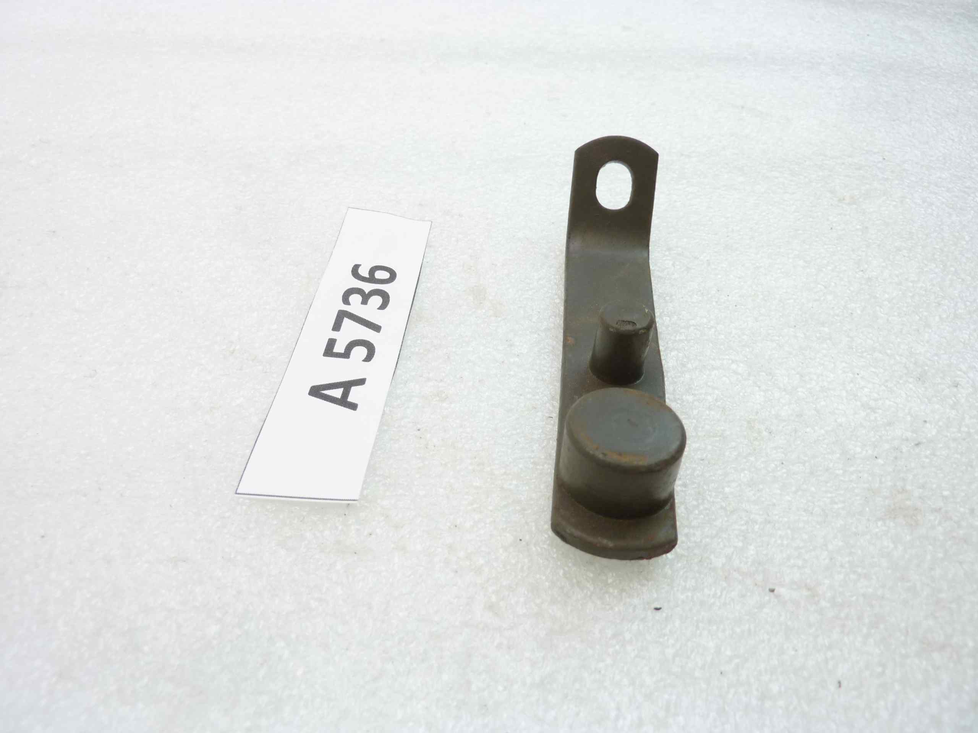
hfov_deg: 69.4
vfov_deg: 54.9
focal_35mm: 25
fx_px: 706
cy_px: 366
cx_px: 489
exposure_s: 1/20
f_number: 3.3
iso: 80
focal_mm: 4.1
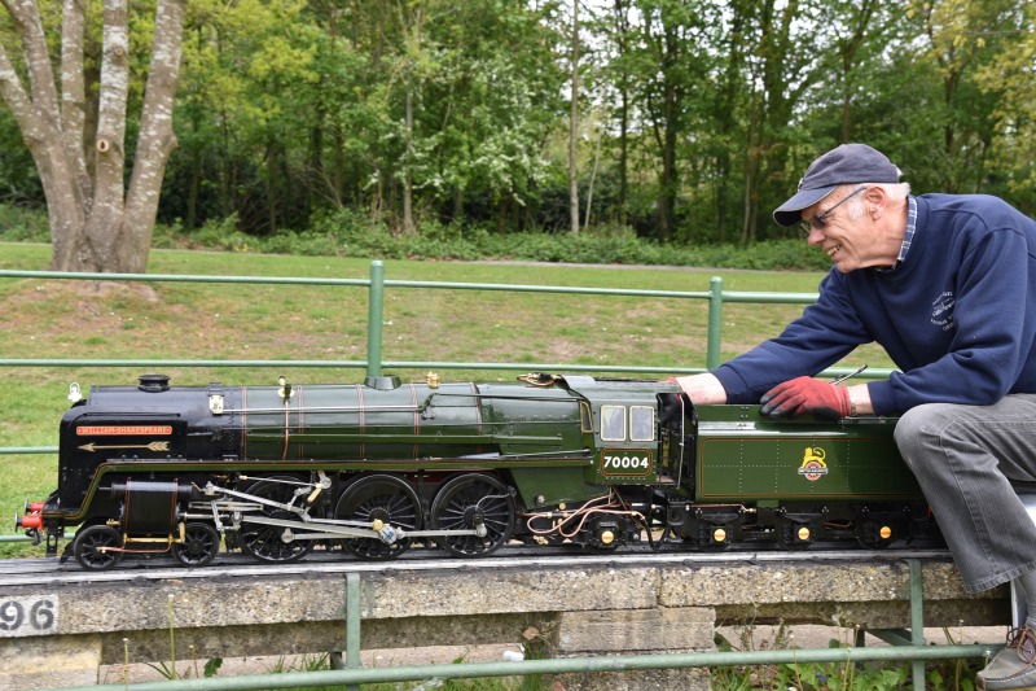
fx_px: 1266
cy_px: 346
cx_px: 518
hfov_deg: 44.5
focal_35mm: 44
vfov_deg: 30.5
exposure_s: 1/250
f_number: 5.6
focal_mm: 44
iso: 200
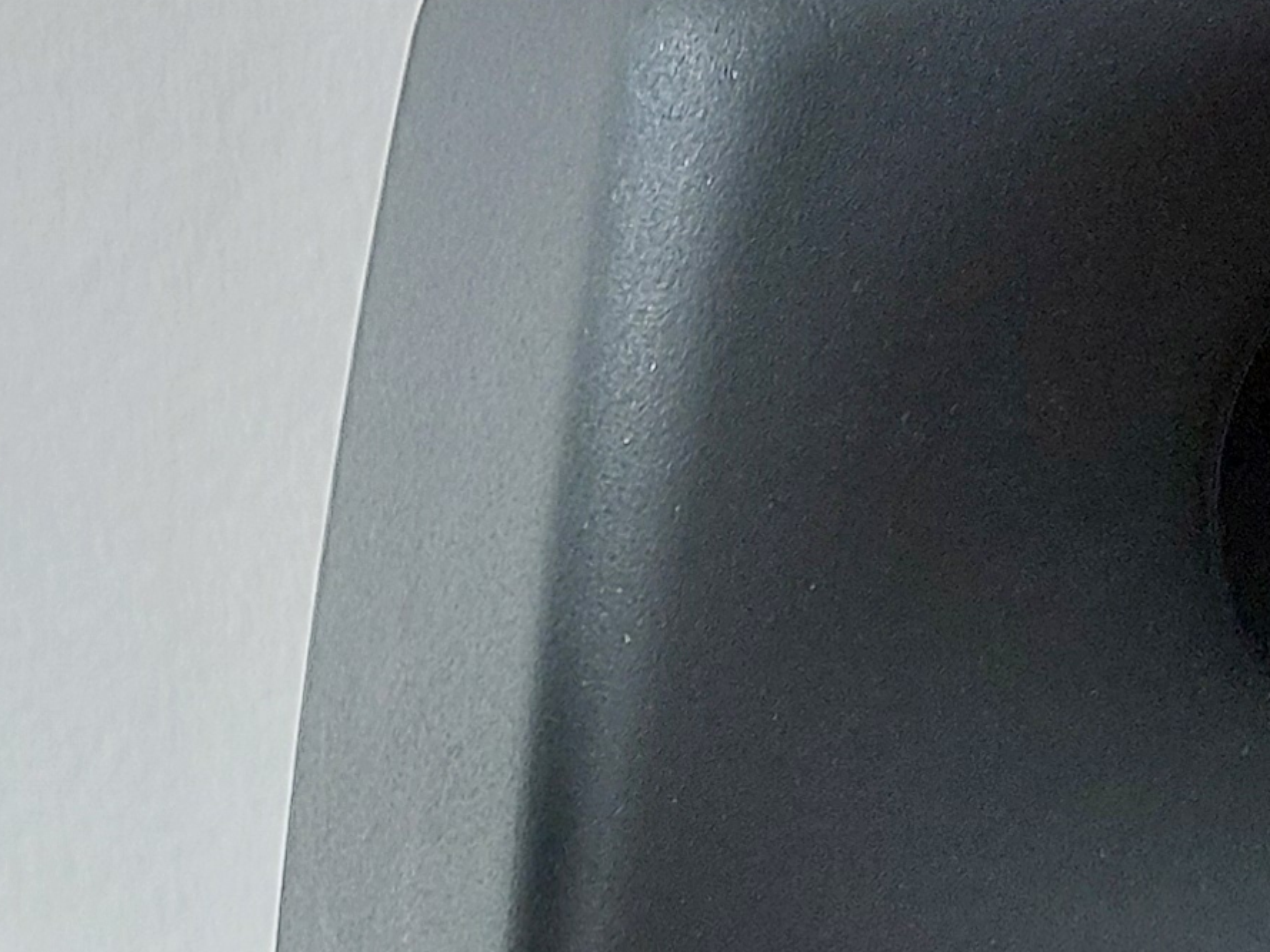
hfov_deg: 14.7
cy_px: 1610
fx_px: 4770
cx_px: -236
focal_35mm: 130
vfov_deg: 10.8
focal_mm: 5.23
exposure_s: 1/50
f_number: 1.8
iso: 100
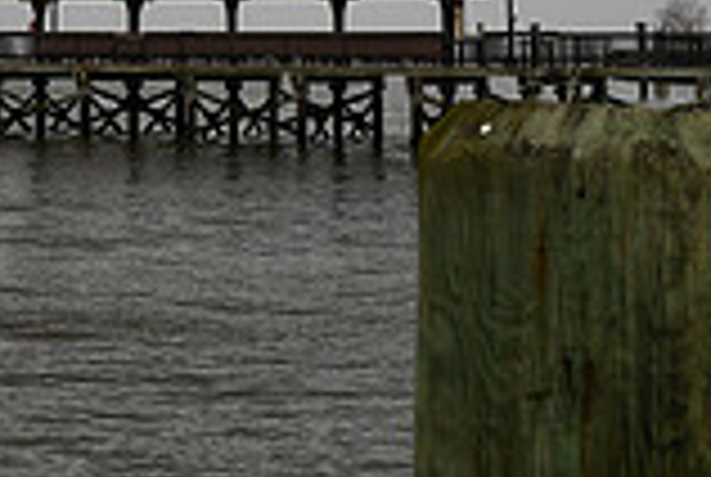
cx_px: -400
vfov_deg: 11.2
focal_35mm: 121
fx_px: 2394
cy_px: -83
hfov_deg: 15.4
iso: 200
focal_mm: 22
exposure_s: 1/500
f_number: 11
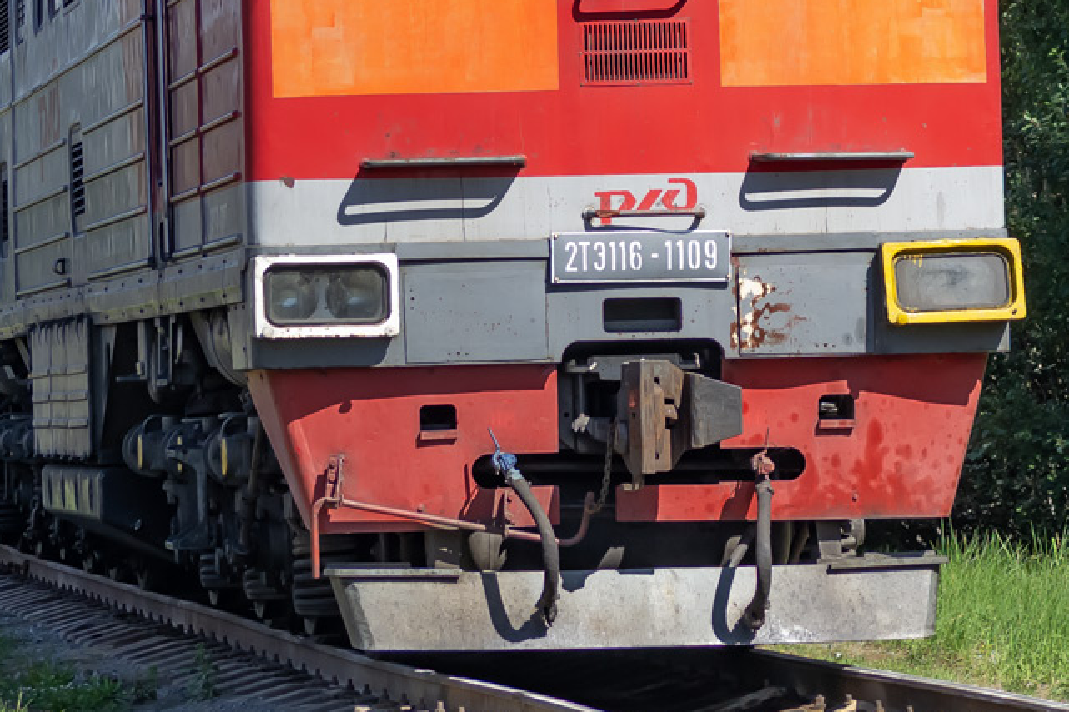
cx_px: 297
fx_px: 5734
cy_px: 37
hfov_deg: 10.6
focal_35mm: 193
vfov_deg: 7.1
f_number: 4
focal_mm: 55
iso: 100
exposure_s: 1/500
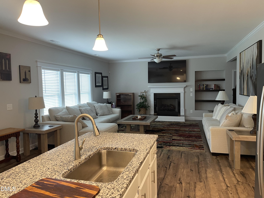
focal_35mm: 25
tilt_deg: -5.9
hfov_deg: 69.4
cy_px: 99
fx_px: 191
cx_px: 132
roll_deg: +1.1
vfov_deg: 54.9
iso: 160
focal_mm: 5.1
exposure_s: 1/60
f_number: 1.6
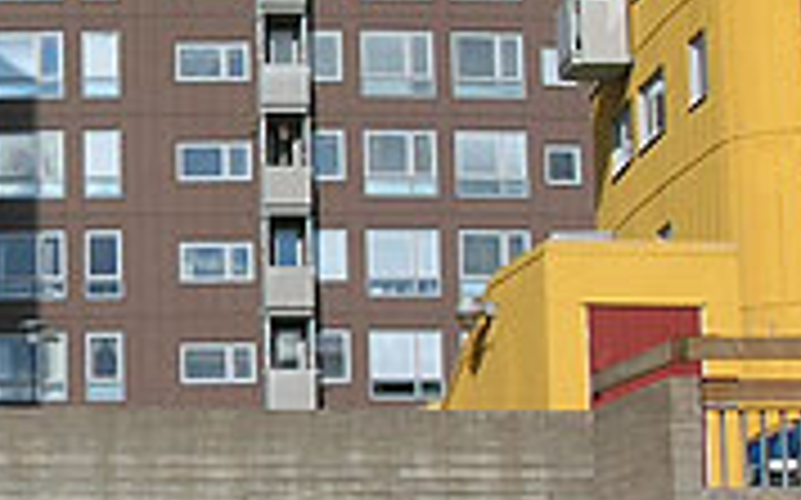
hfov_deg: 14.2
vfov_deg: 9.0
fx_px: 3163
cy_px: 270
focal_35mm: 145
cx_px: 22
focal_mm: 9
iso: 50
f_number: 5.7
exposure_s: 1/380
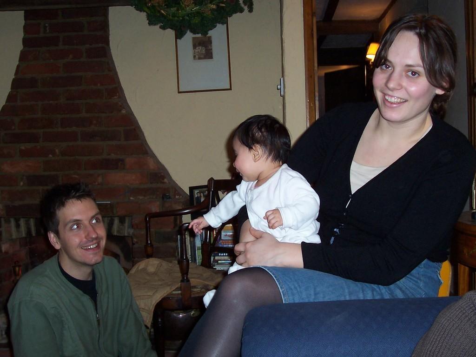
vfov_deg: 31.5
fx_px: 633
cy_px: 178
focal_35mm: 46
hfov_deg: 41.2
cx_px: 238
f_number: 3
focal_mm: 7
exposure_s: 1/60
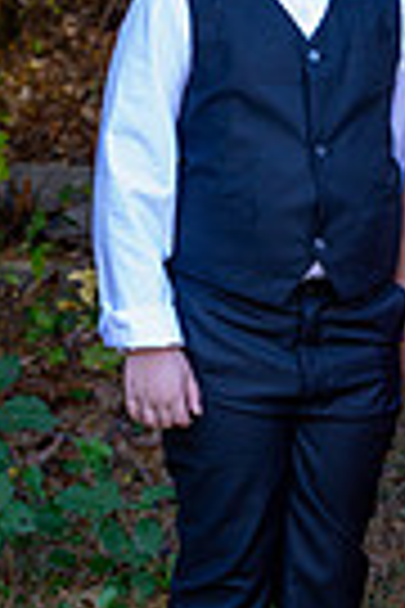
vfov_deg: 9.8
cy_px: 162
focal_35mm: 210
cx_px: 646
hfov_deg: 6.4
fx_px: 3543
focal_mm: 63
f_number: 6
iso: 640
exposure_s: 1/60
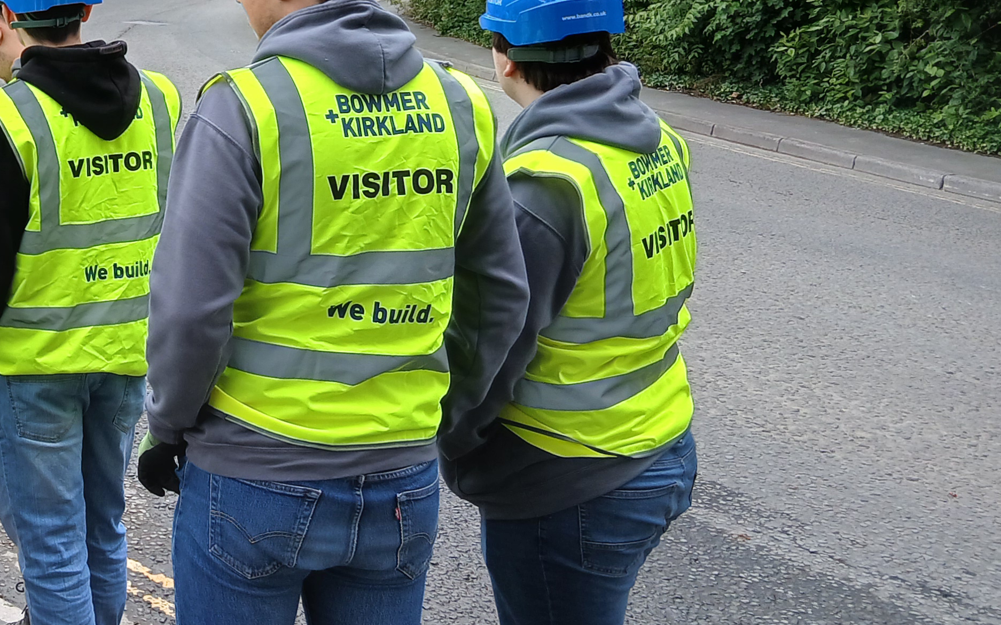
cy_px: 27
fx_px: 1637
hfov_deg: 30.6
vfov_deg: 21.0
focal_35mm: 60
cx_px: -81
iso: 20
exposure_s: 1/269
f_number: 1.8
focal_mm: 3.98
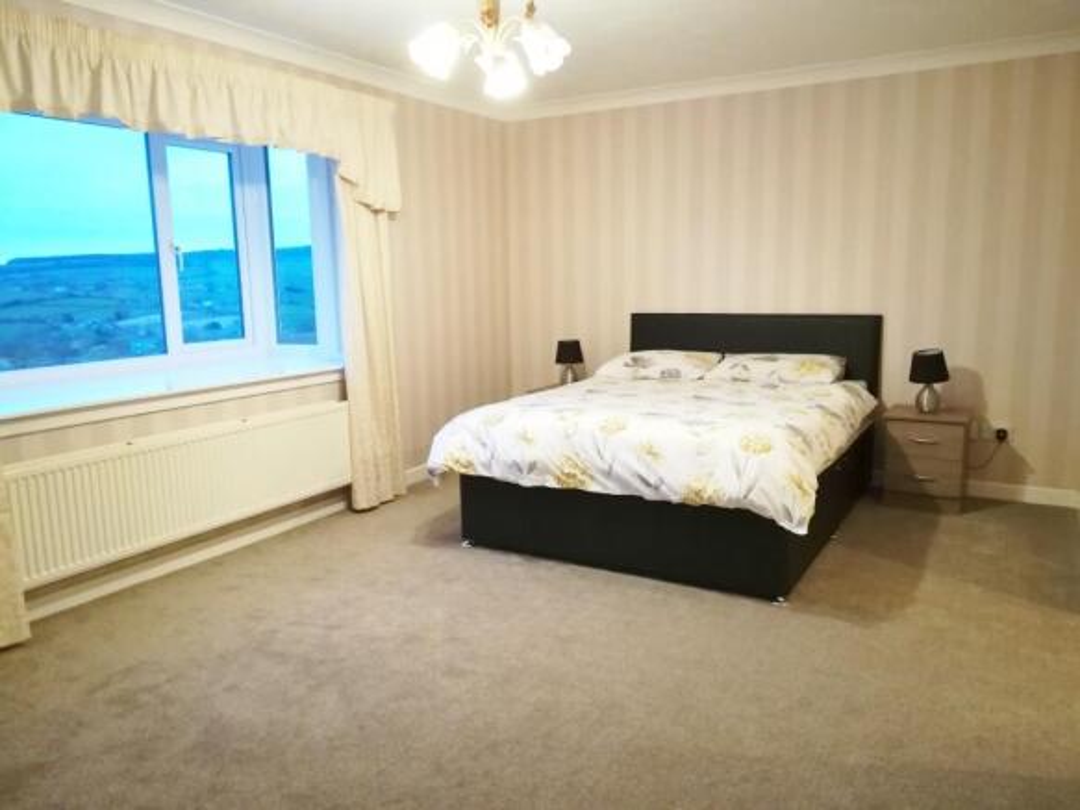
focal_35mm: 26
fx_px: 811
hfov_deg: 67.3
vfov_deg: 53.0
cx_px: 540
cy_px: 405
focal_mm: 3.83
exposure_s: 1/15
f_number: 2.2
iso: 640
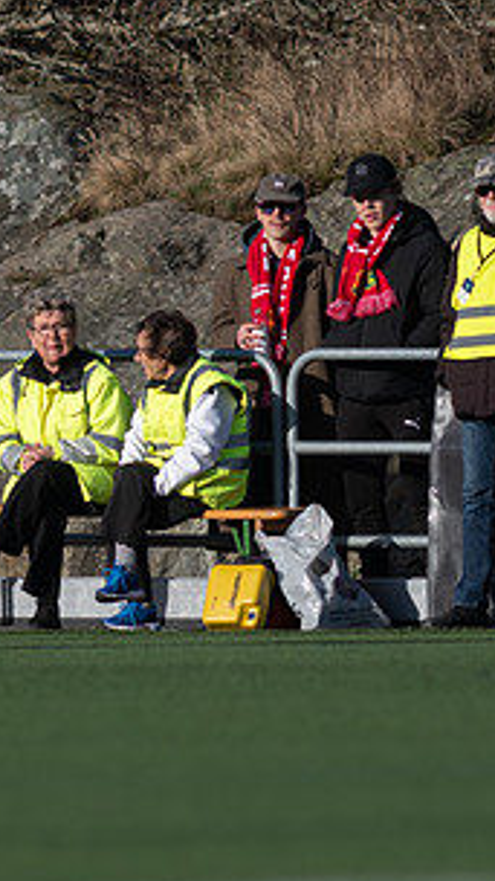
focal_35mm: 930
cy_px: 567
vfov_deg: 2.3
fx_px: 21701
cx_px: -153
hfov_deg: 1.3
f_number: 3.2
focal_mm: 300
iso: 100
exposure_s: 1/2000
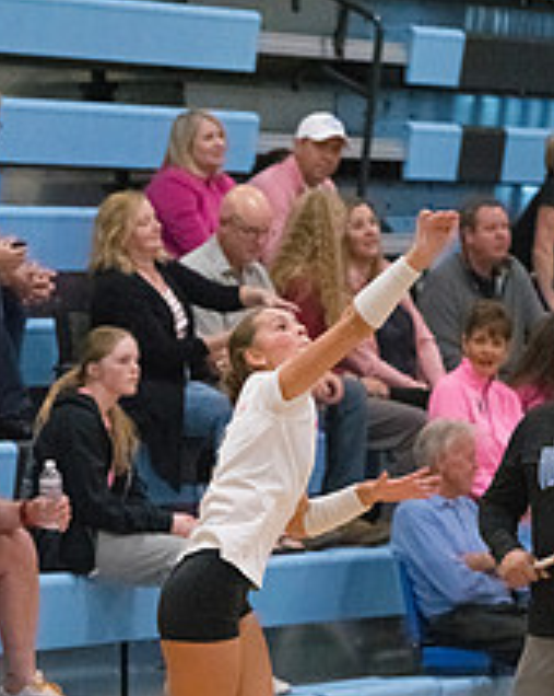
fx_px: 6141
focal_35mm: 299
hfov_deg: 5.2
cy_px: 624
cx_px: 275
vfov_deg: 6.5
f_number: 4.5
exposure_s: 1/1250
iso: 8000
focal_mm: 150
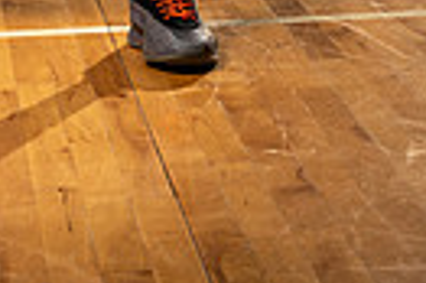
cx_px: -42
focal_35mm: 206
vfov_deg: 6.3
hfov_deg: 9.9
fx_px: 2435
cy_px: -416
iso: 125
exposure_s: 1/250
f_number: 5.6
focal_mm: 60
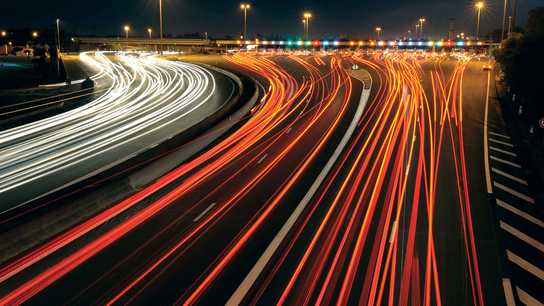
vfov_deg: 27.1
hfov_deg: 46.4
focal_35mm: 44
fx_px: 635
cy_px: 160
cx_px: 272
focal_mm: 42
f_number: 16
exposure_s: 20
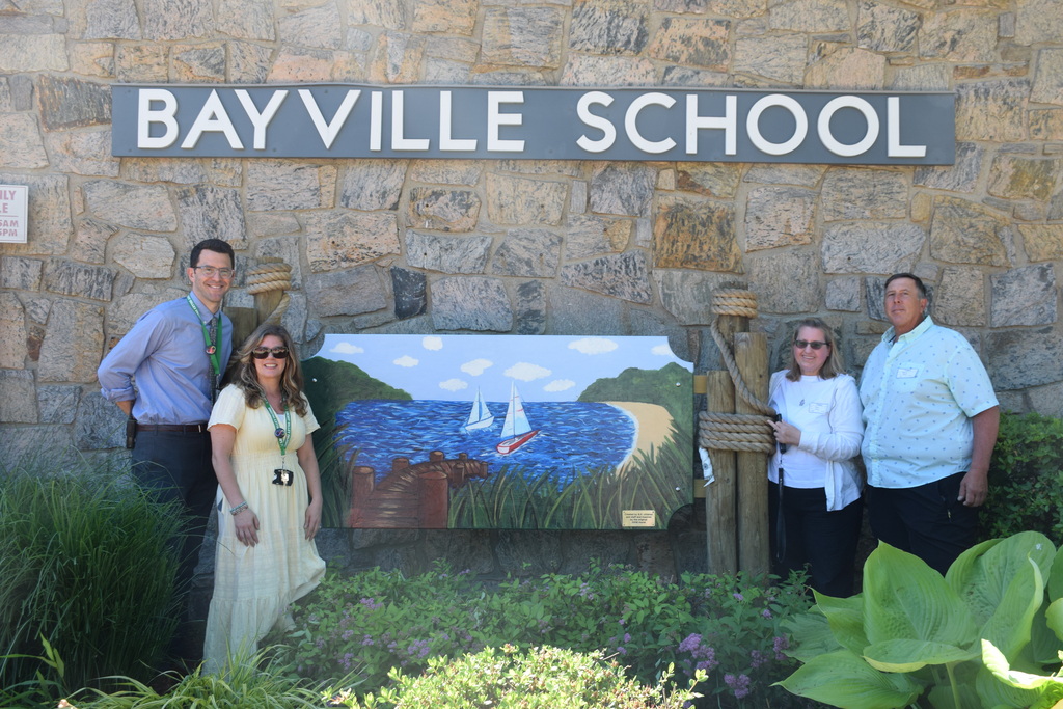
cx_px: 532
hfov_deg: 55.1
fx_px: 1019
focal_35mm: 34
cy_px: 354
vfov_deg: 38.4
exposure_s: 1/200
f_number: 7.1
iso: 400
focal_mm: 23
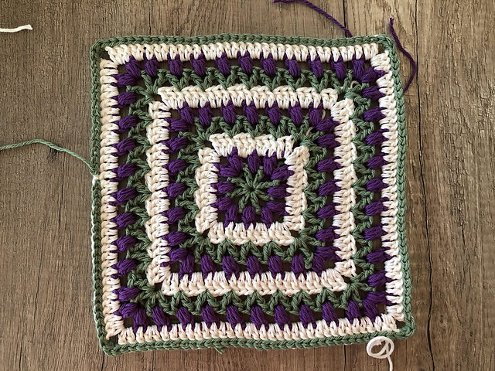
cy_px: 186
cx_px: 248
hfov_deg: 63.4
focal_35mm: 28
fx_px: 400
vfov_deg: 49.7
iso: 40
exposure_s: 1/15
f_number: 1.8
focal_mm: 3.99
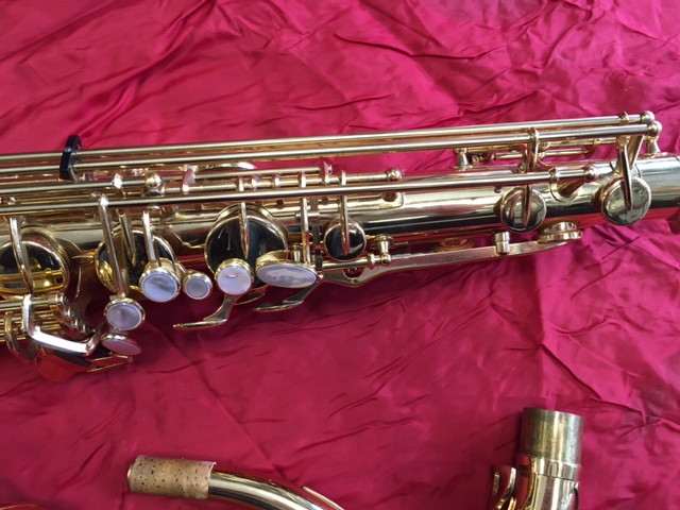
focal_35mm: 29
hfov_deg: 61.7
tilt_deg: -76.3
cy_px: 255
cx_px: 340
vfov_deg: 48.2
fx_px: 570
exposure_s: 1/33
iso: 160
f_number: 2.2
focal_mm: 4.15
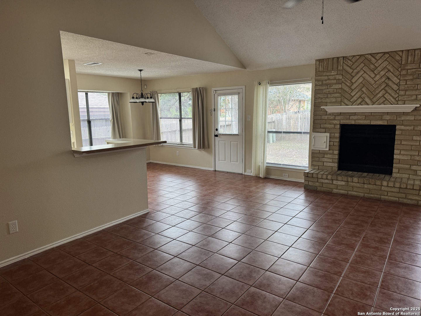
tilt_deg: -9.4
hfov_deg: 71.6
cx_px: 210
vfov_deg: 56.8
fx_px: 292
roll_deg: +0.4
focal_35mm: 24
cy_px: 158
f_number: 1.78
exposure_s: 1/60
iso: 125
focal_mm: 6.76
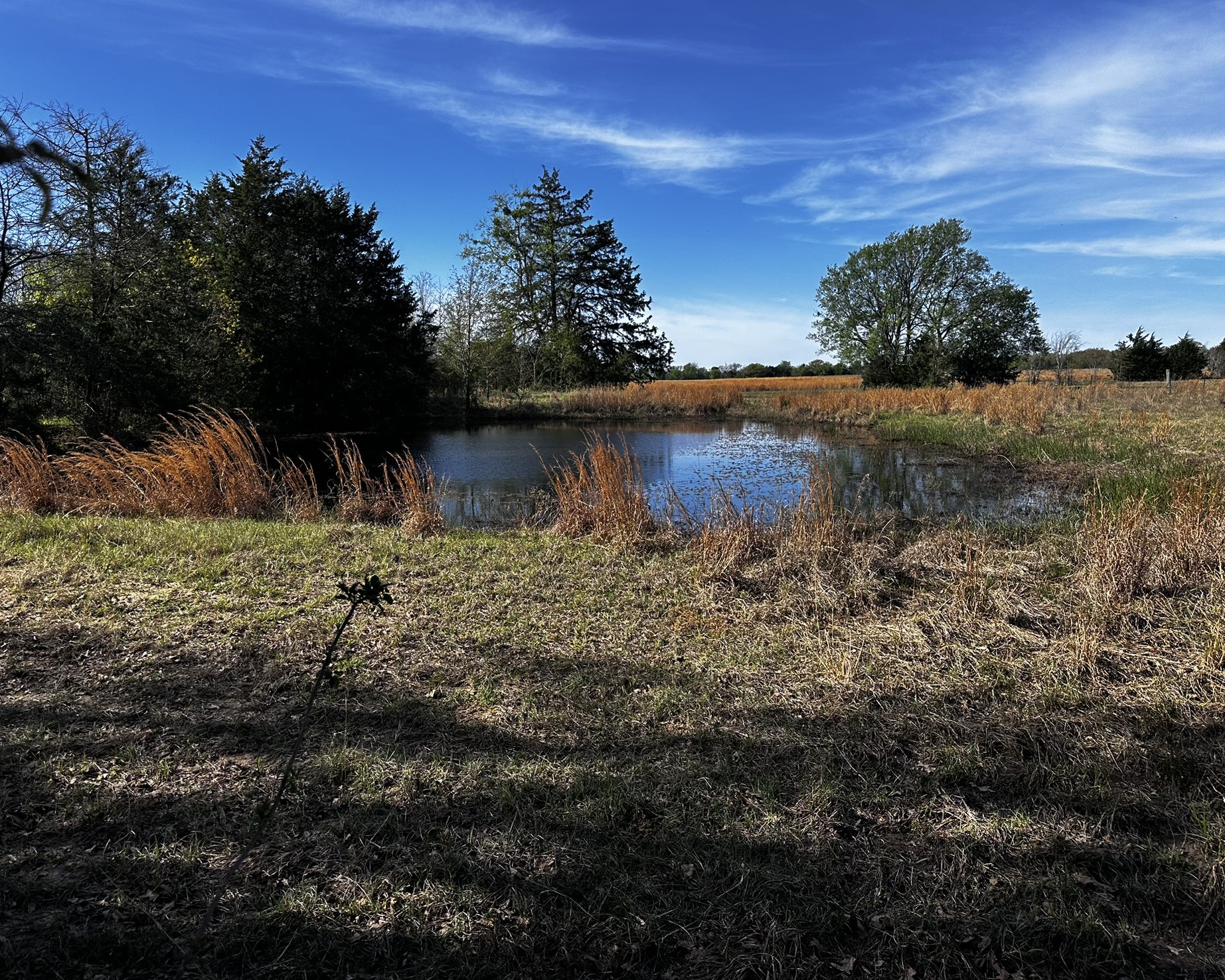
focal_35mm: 26
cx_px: 555
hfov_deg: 65.9
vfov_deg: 54.9
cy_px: 474
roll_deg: -0.1
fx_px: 943
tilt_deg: -5.0
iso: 80
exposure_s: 1/3155
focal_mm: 6.86
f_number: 1.78
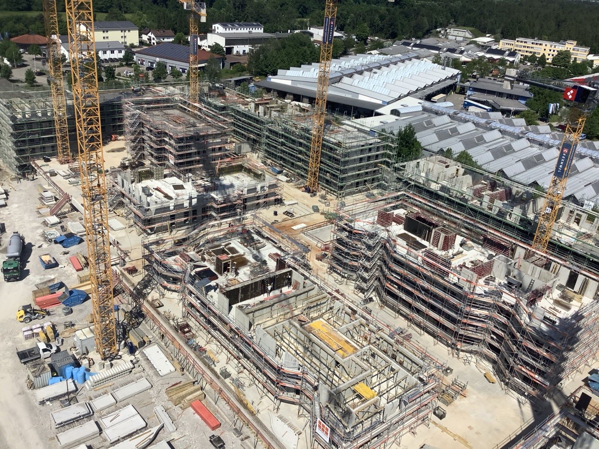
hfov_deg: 58.4
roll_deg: -0.6
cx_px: 300
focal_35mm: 31
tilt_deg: -25.2
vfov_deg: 45.4
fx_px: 536
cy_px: 224
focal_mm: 3.3
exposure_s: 1/2551
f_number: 2.4
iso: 25
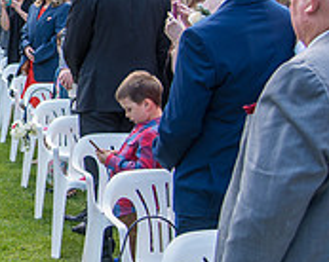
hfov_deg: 16.7
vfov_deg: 14.3
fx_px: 1041
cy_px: 60
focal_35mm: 107
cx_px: -126
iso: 400
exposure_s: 1/250
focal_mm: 34
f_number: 4
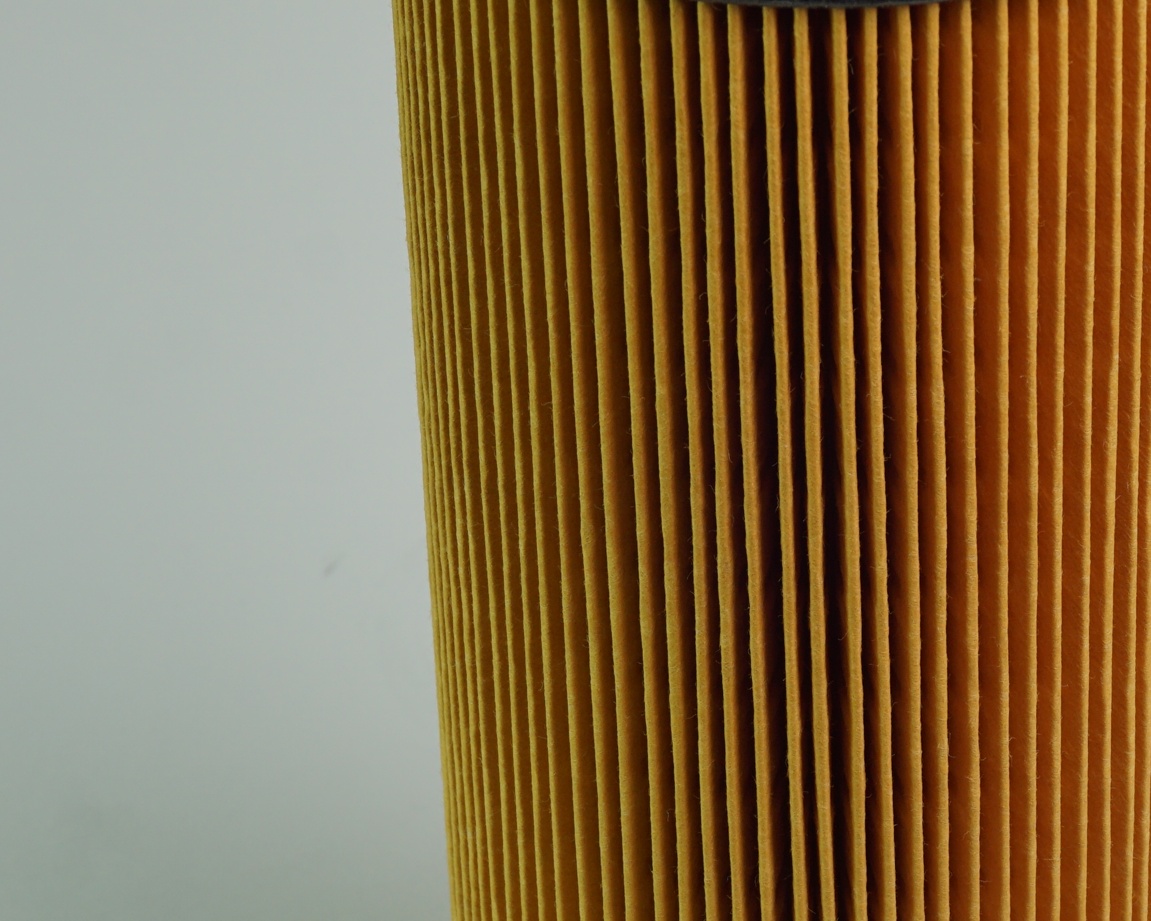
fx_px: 4712
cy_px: 546
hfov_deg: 13.9
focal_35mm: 138
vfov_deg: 11.2
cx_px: 764
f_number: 8
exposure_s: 1/15
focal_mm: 35
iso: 100
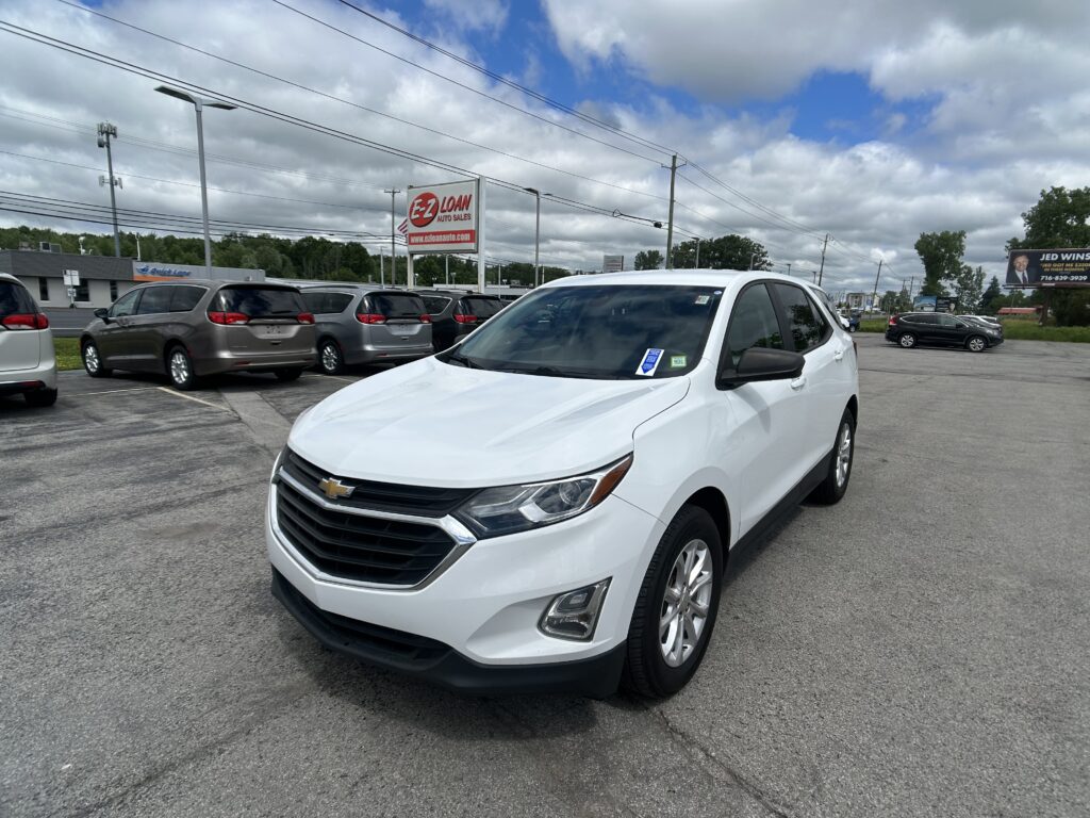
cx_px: 545
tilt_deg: -8.6
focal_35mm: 26
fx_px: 819
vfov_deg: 53.1
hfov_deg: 67.3
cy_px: 409
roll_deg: -1.5
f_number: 1.5
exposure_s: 1/6993
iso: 50
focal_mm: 5.7
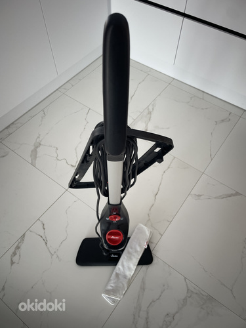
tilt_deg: -55.3
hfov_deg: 53.1
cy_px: 164
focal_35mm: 26
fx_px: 246
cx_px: 123
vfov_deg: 67.3
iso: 125
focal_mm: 4.2
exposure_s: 1/121
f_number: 1.6
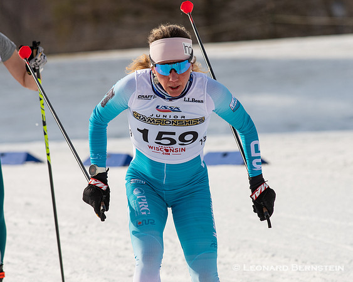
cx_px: 178
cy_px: 141
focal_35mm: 507
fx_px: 5293
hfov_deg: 3.8
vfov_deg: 3.1
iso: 400
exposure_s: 1/2000
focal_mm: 300
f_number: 7.1
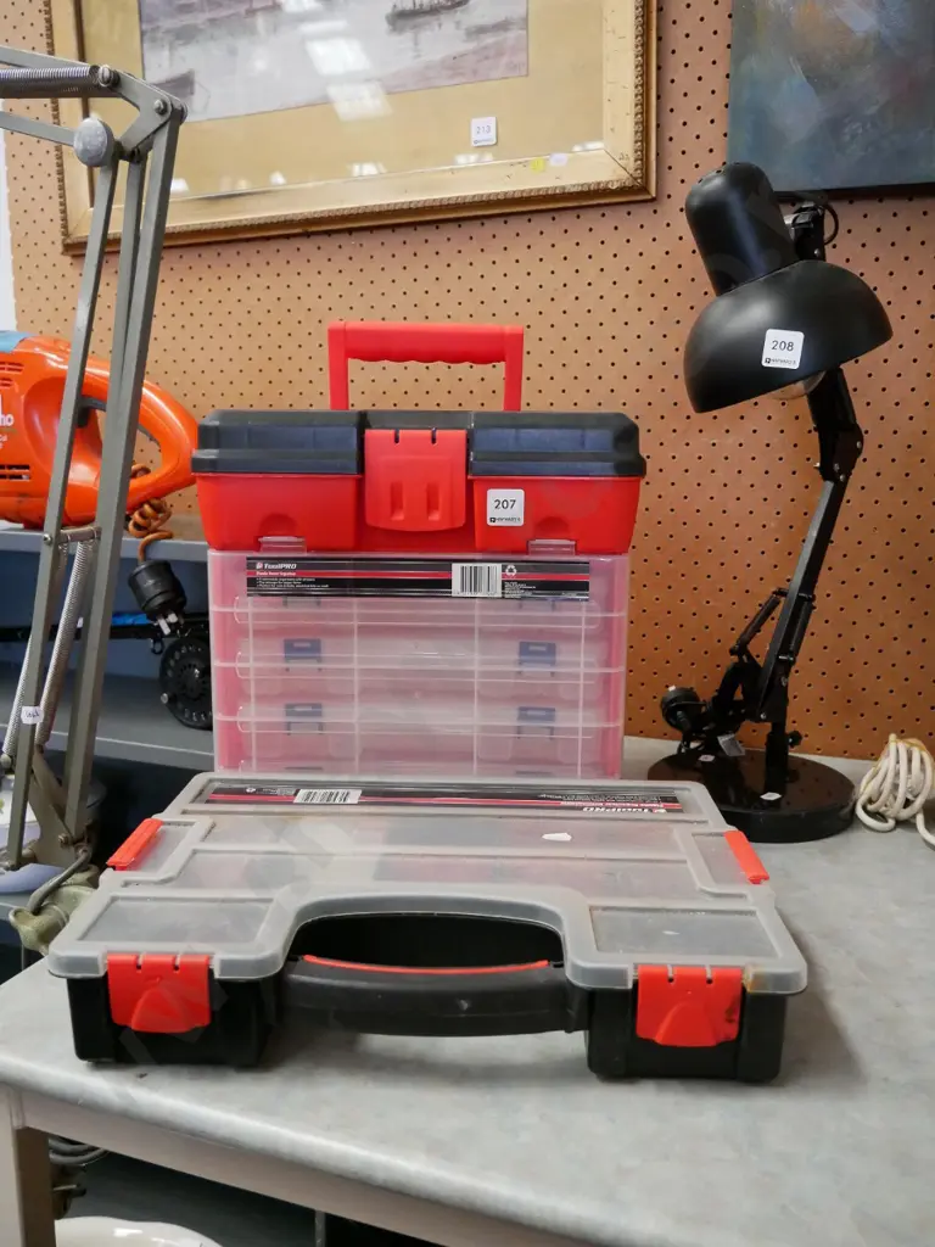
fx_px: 1080
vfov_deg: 60.0
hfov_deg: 46.8
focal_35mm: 30
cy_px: 624
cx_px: 468
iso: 3200
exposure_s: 1/60
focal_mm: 15
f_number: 4
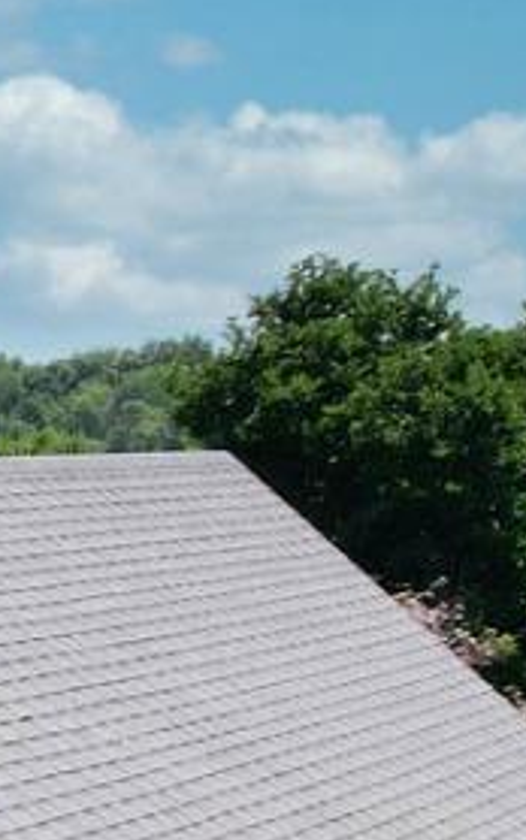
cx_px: -819
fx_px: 2772
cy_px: 958
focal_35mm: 121
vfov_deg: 16.6
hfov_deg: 9.4
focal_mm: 8.38
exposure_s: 1/2000
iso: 100
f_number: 2.8
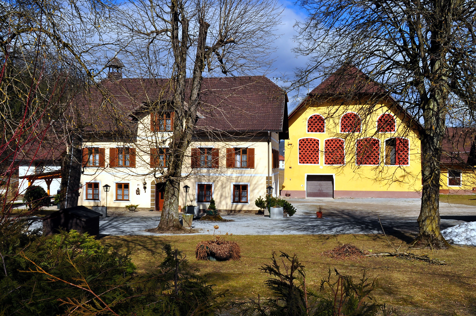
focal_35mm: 42
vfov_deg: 31.8
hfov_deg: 46.4
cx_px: 238
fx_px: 555
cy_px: 158
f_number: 11
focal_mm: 28
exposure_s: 1/800
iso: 200
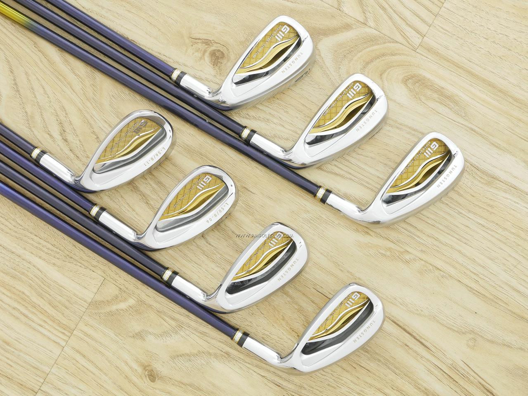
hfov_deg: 38.2
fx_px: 763
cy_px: 198
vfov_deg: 29.1
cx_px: 264
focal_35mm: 50
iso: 1600
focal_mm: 25
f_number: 4.5
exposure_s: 1/40
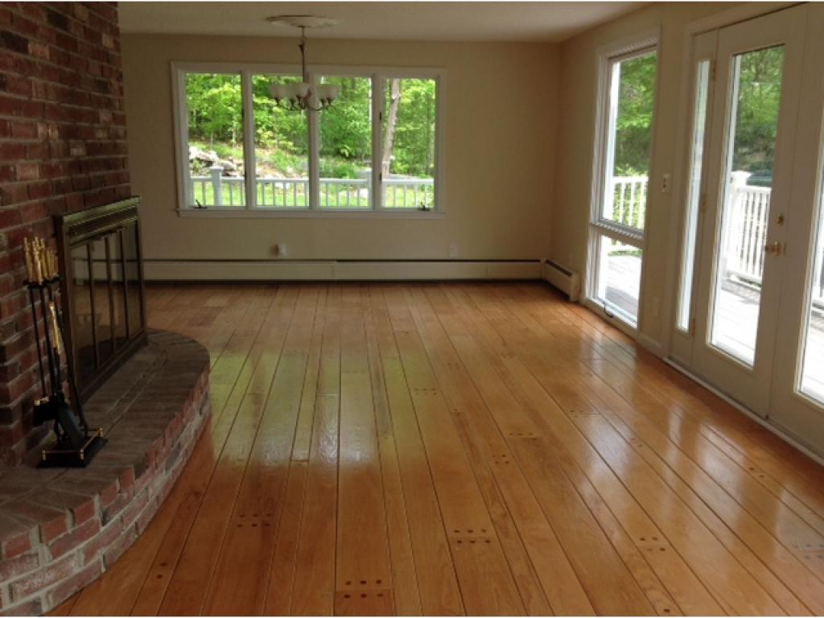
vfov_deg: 40.7
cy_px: 309
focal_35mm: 35
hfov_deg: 52.6
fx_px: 833
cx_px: 412
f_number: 2.4
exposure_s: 1/234
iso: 50
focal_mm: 4.28
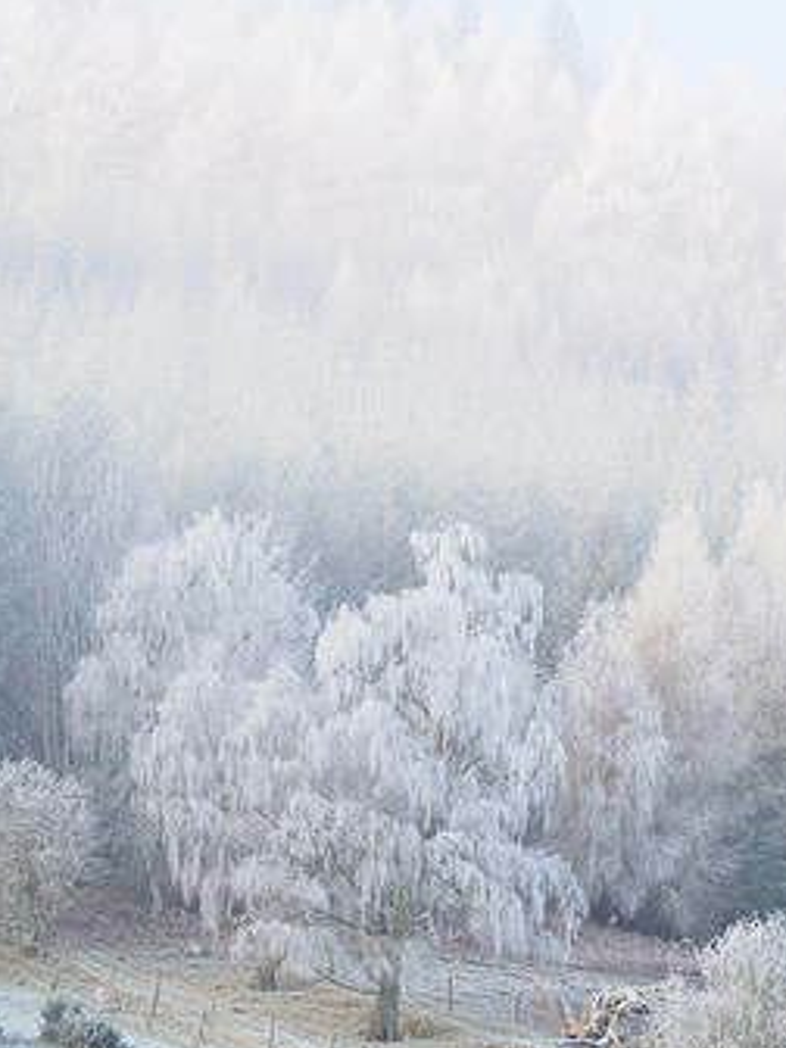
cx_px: 590
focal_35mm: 169
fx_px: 5116
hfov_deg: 8.8
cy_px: 666
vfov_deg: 11.7
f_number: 7.1
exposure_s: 1/125
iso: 400
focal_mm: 49
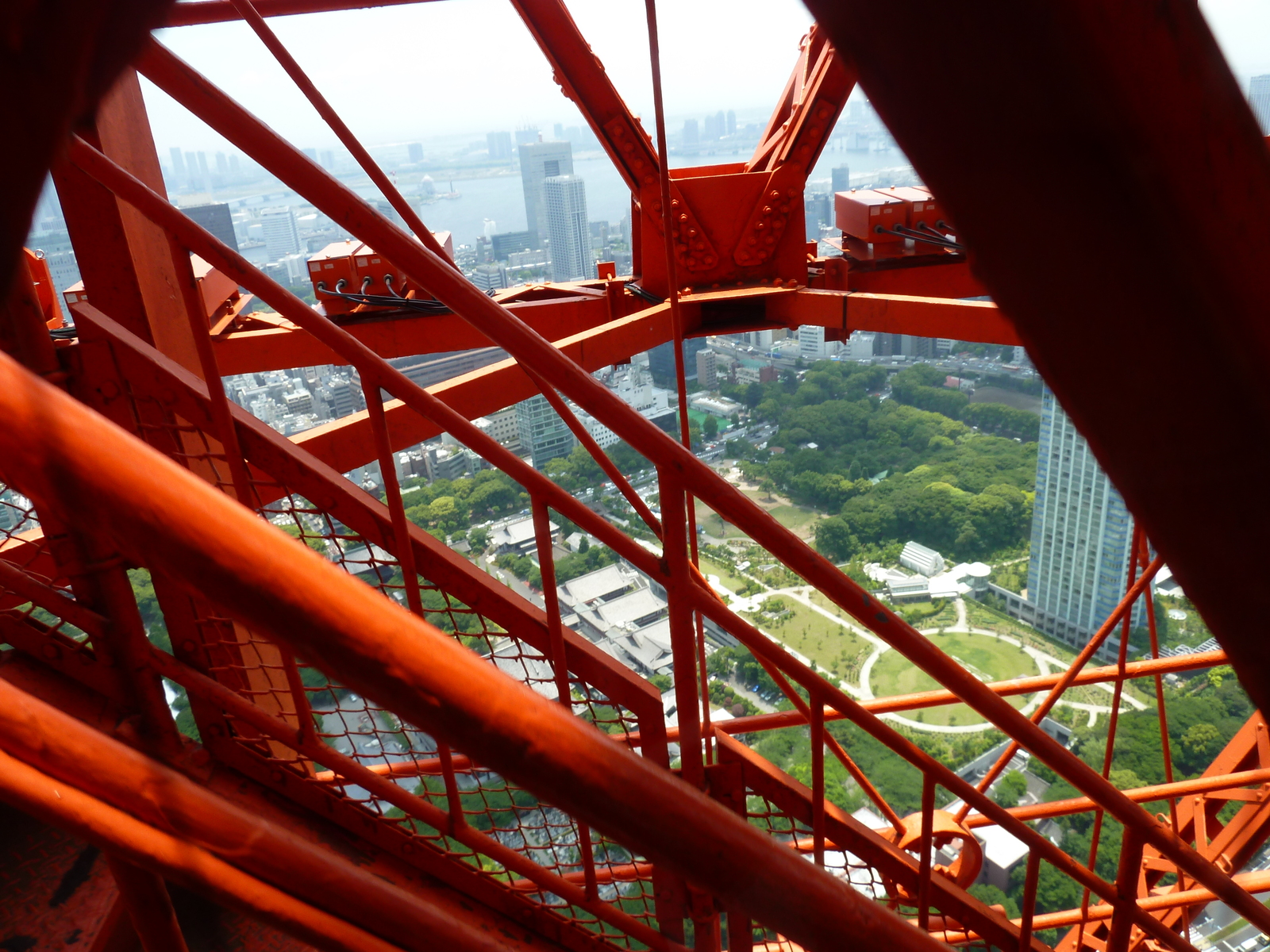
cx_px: 635
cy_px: 476
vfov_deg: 54.9
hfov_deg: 69.4
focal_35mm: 25
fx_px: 917
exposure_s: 1/250
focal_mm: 4.1
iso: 80
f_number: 4
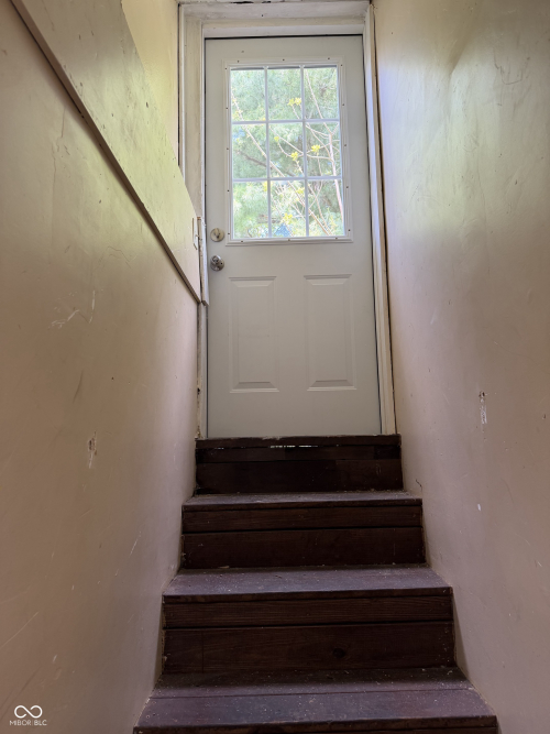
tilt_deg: +8.1
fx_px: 509
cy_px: 367
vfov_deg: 71.6
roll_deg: +1.0
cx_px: 275
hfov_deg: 56.8
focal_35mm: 24
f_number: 1.78
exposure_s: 1/120
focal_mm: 6.76
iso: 125
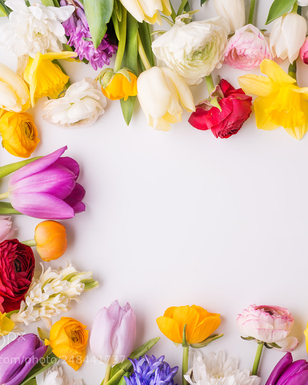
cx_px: 226
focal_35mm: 71
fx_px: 809
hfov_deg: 21.4
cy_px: 194
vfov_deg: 26.8
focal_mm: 50
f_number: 13
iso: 100
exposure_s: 1/160
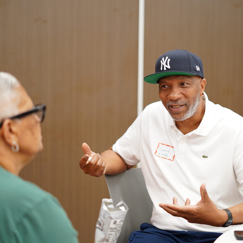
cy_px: 122
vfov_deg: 26.9
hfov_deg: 26.9
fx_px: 508
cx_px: 137
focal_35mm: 64
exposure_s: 1/320
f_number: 1.8
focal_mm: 50
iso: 1250
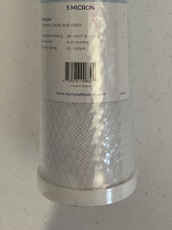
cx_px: 91
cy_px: 11
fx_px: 331
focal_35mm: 50
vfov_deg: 35.3
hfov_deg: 29.1
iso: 200
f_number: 1.5
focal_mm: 5.7
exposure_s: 1/60
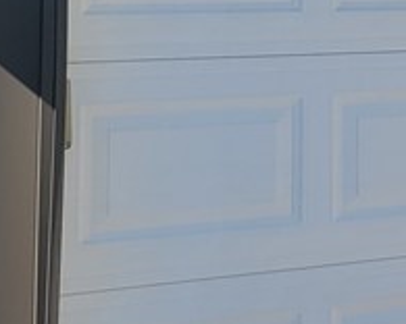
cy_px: -60
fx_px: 1598
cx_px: 789
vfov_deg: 11.4
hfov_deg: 12.8
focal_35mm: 133
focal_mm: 5.4
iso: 40
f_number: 1.8
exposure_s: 1/963
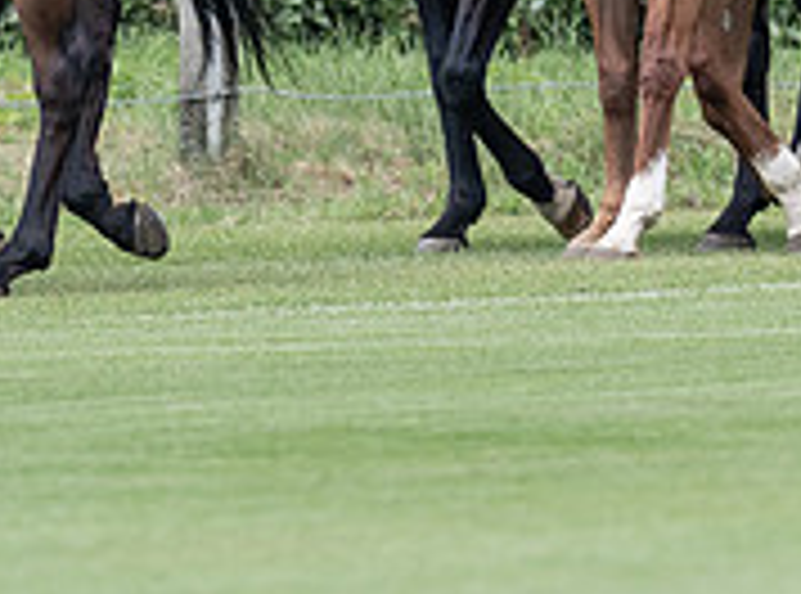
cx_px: -63
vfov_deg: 0.7
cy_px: -271
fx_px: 45424
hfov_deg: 1.0
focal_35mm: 1971
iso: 320
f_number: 2.8
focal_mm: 300
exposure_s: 1/1600
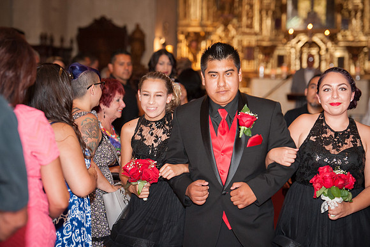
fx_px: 1191
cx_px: 185
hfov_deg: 17.7
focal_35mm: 116
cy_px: 124
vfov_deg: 11.8
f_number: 3.5
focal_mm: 116
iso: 2500
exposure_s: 1/100
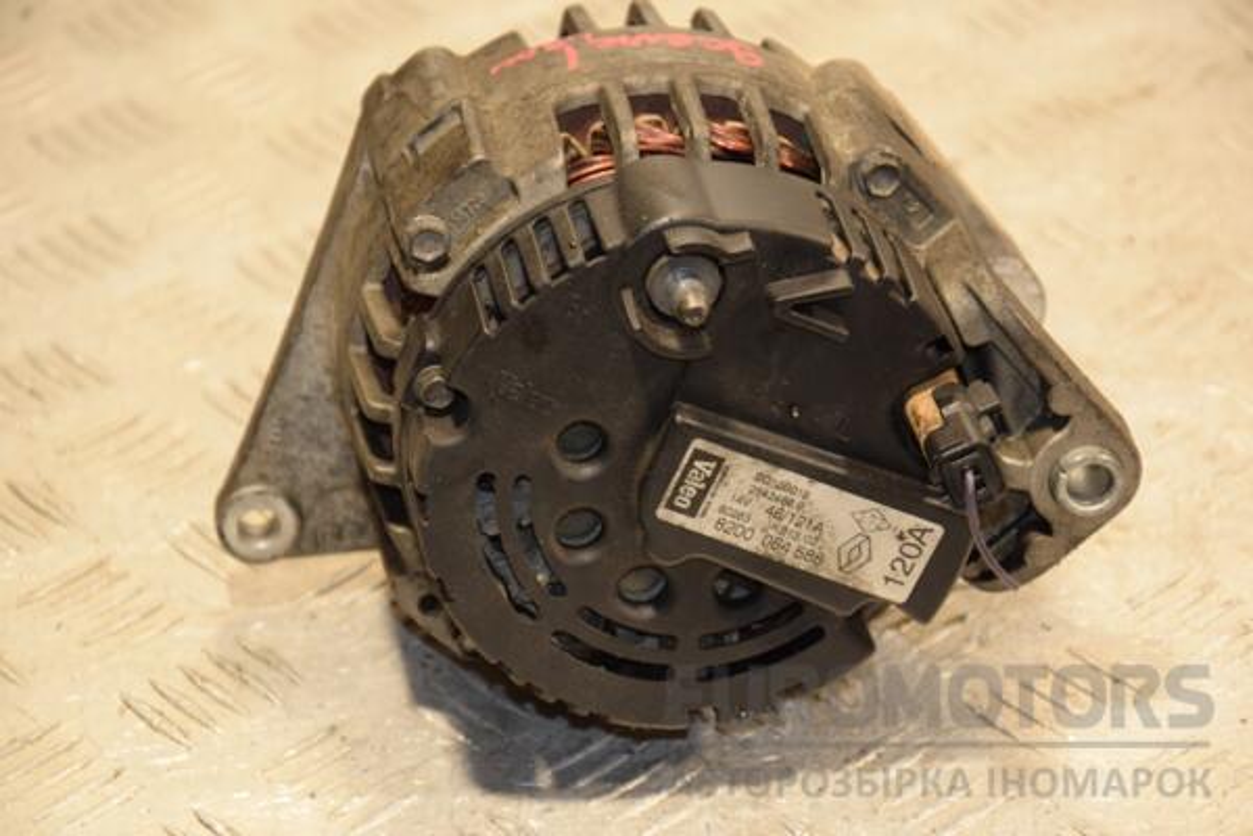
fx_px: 4803
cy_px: 418
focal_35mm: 138
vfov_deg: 9.9
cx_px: 626
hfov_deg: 14.9
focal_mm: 92
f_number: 5.6
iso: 800
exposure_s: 1/100
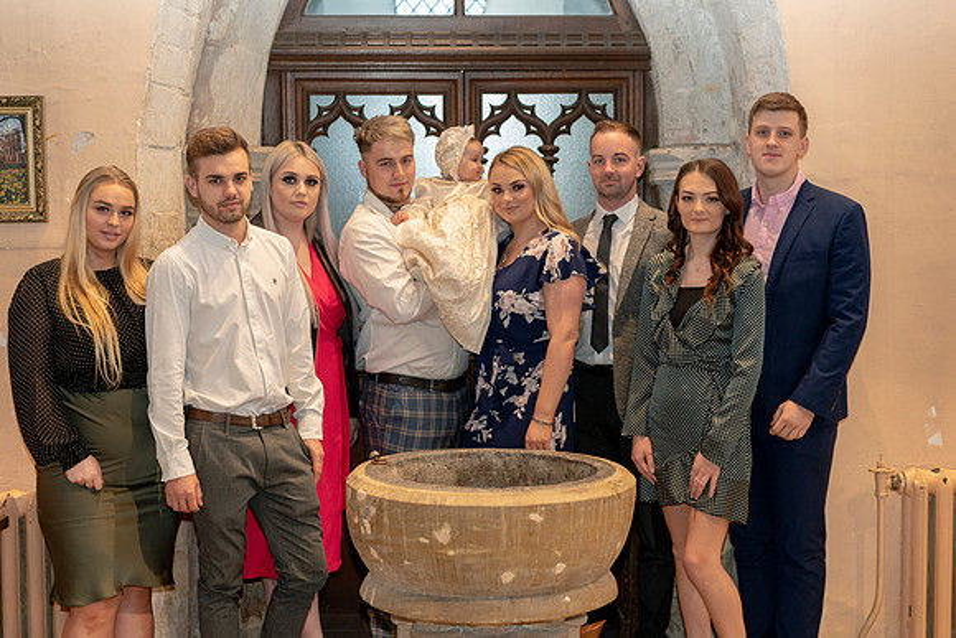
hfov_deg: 36.2
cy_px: 319
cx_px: 478
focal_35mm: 55
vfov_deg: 24.6
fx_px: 1461
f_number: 4
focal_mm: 55
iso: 3200
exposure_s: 1/160
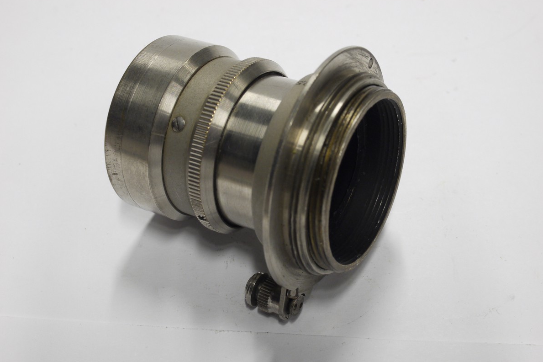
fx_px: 950
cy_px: 185
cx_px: 273
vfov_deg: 21.6
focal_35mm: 63
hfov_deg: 31.9
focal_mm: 30
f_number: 9
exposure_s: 1/15
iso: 400
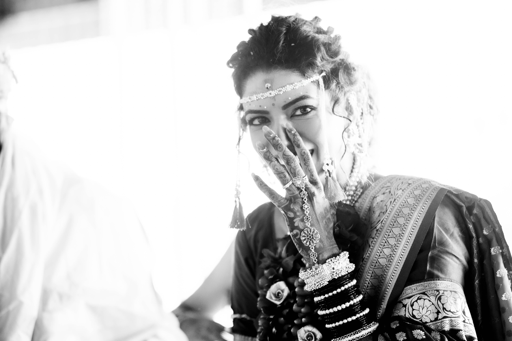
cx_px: 256
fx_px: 1579
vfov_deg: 12.3
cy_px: 170
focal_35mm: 111
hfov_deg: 18.4
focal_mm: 111
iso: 1000
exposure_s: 1/400
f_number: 2.8
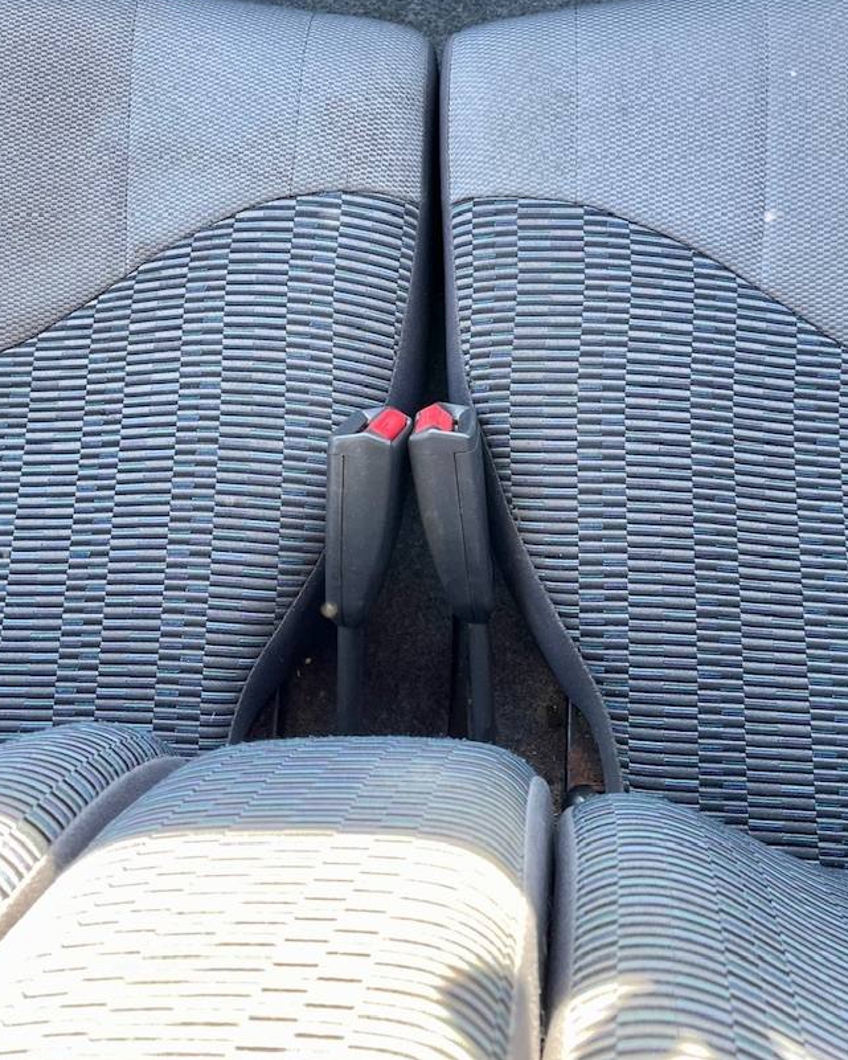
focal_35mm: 39
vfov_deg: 46.7
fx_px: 1223
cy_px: 454
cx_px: 454
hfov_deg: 38.2
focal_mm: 5.1
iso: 125
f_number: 1.6
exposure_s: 1/121
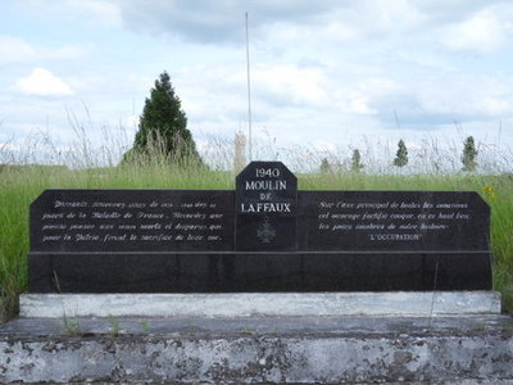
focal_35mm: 36
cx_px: 256
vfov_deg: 39.7
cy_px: 192
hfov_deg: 51.4
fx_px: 534
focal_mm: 6.5
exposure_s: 1/500
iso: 80
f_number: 3.9
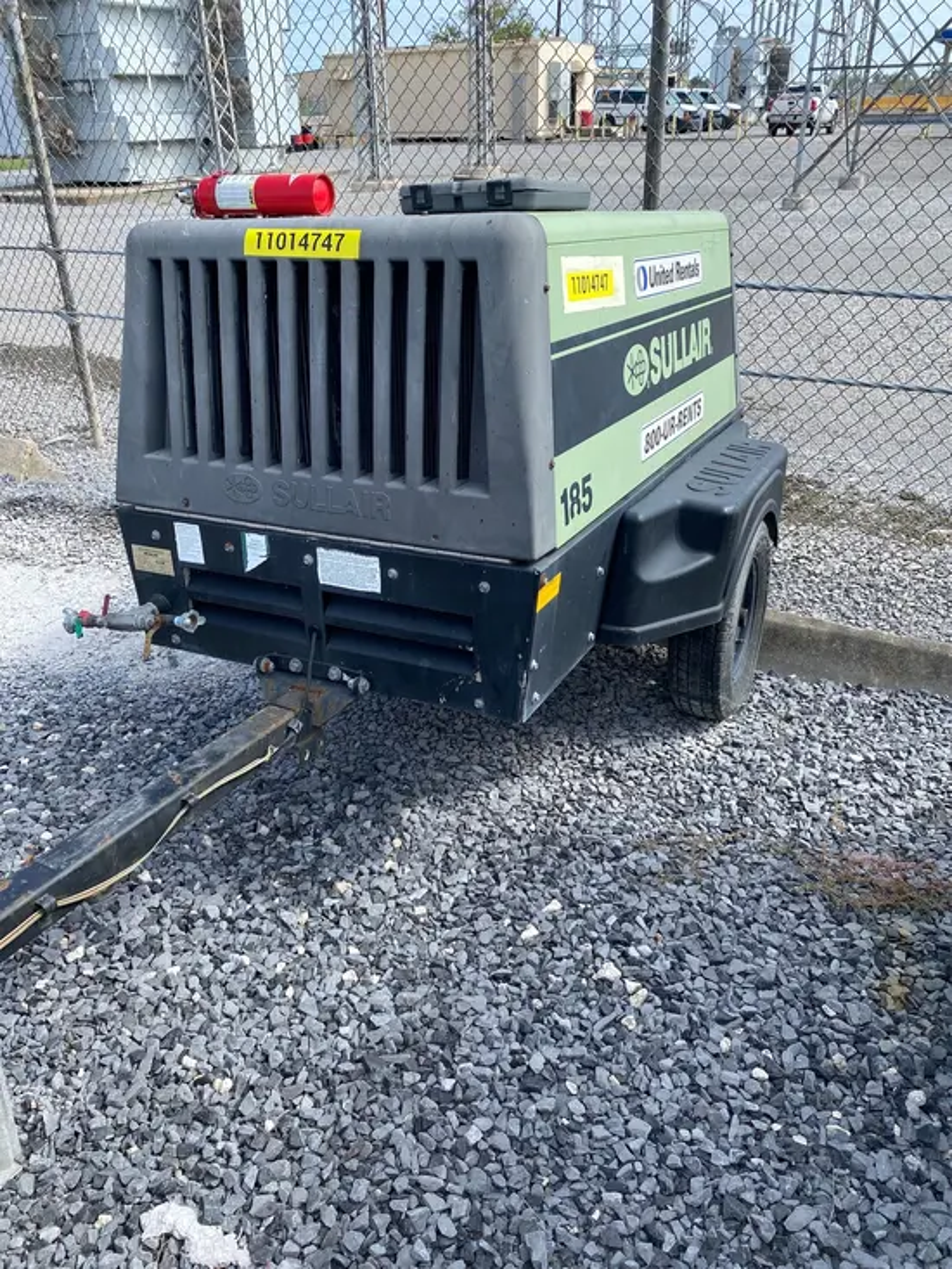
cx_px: 476
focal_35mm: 26
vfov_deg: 67.3
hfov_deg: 53.1
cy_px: 634
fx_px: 953
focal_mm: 4.25
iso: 32
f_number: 1.8
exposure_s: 1/1124
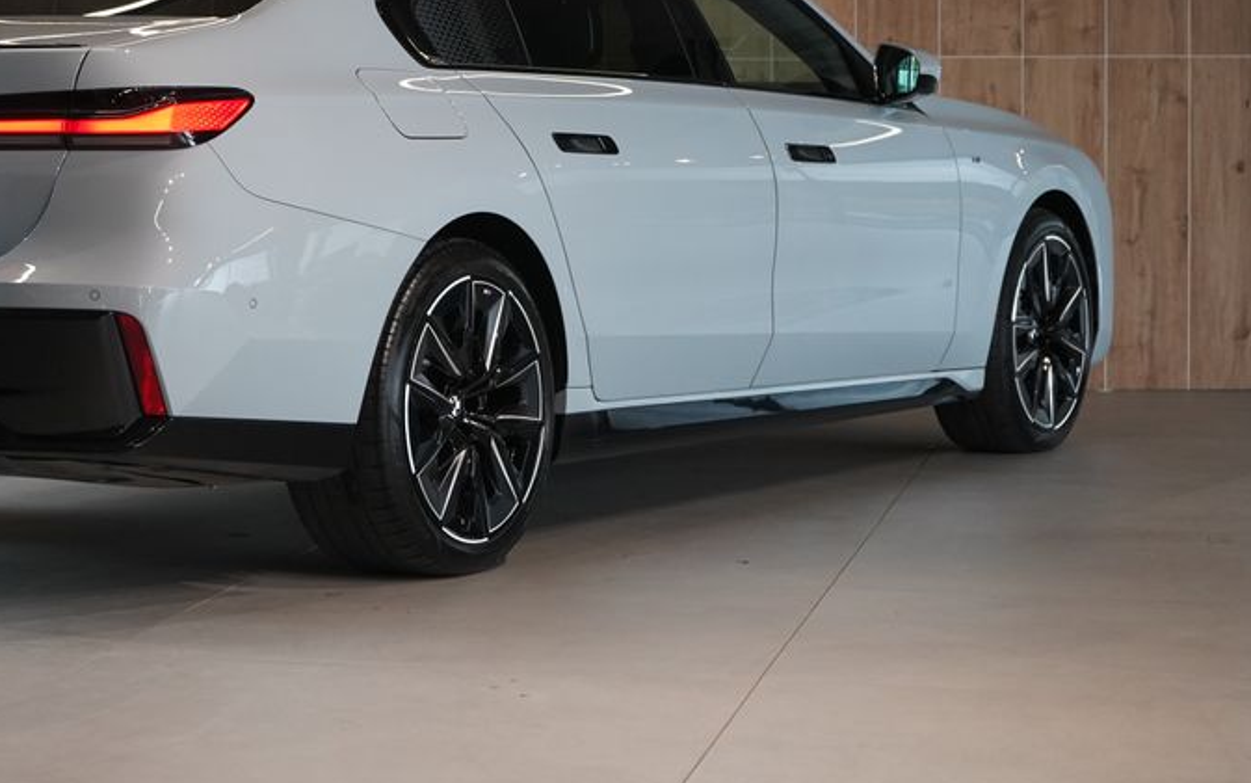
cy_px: 178
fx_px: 3172
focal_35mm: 93
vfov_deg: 14.0
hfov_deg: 22.1
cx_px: 318
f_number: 5
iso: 2500
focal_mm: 60
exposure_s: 1/160
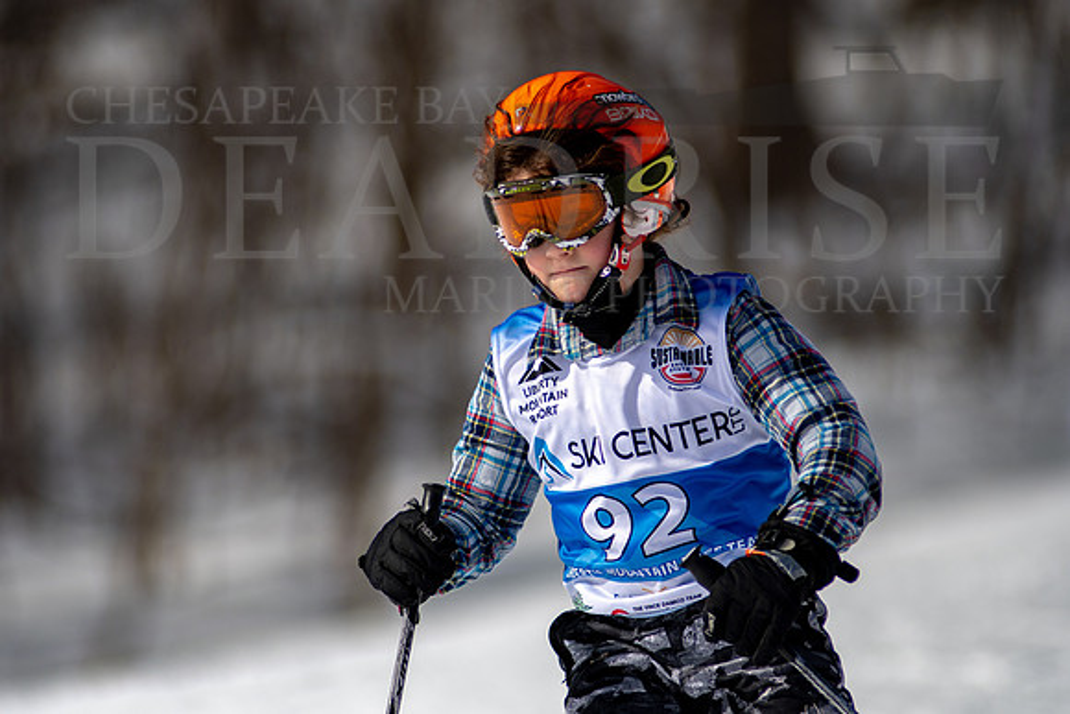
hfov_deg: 4.6
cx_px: 535
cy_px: 357
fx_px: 13378
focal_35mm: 450
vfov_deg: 3.1
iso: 100
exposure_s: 1/6400
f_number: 2.8
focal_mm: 300
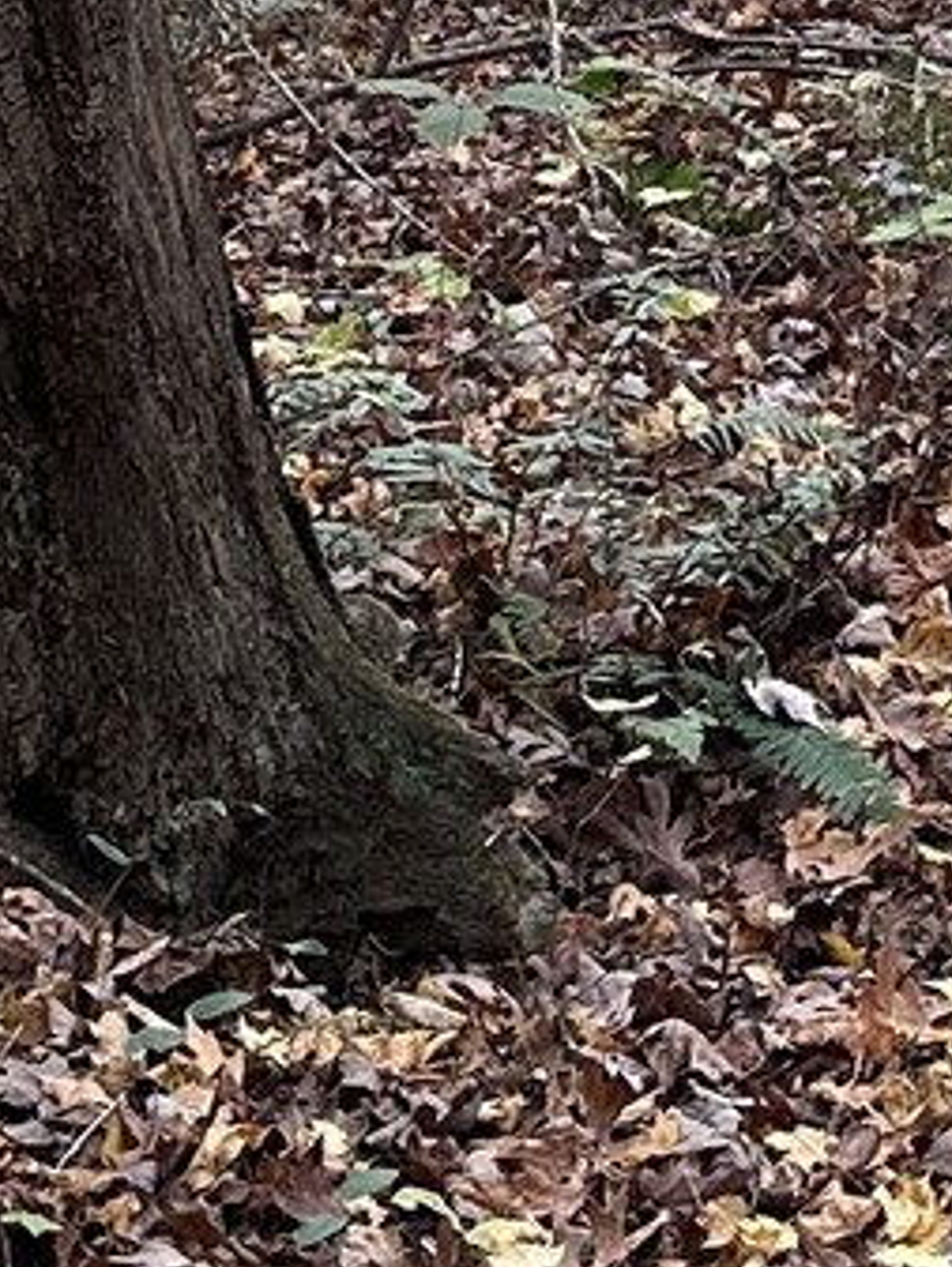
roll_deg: -2.3
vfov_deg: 11.3
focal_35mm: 164
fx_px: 6010
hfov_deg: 8.6
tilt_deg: -1.7
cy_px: -872
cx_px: 1896
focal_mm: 6.86
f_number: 1.78
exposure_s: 1/229
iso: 80
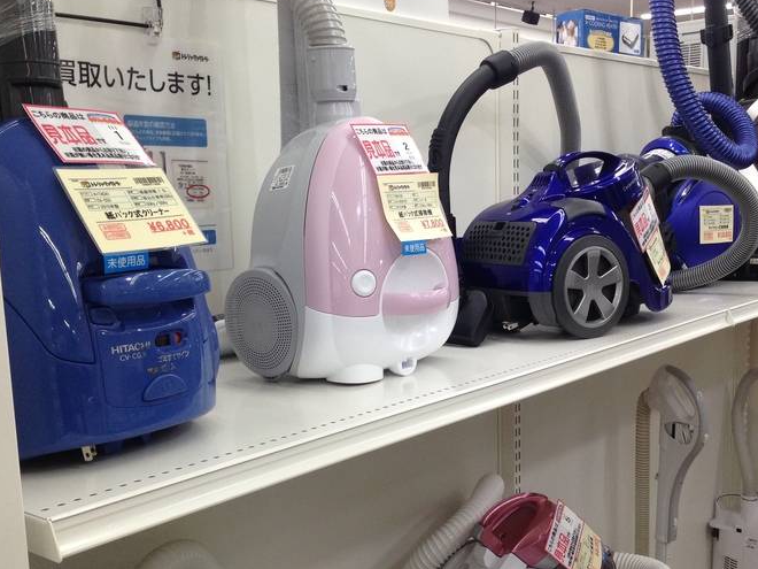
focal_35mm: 45
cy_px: 352
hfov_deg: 41.9
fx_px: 985
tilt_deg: -10.7
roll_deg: +0.5
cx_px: 458
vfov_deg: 32.0
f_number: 2.4
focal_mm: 4.12
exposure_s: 1/120
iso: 80
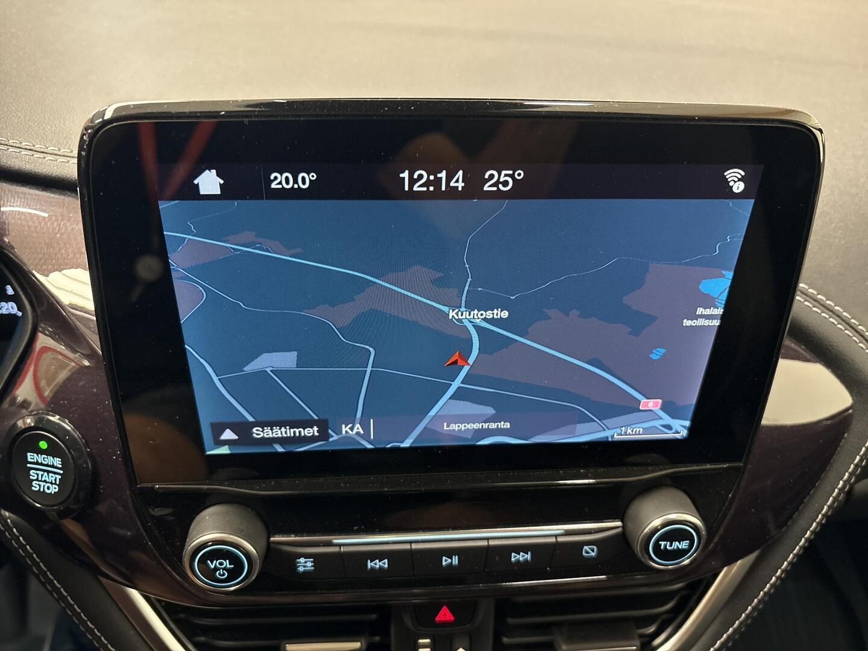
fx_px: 652
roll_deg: -2.6
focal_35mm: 26
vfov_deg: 53.1
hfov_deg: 67.3
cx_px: 434
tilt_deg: -38.1
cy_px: 326
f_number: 1.6
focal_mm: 5.96
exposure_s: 1/29
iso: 640
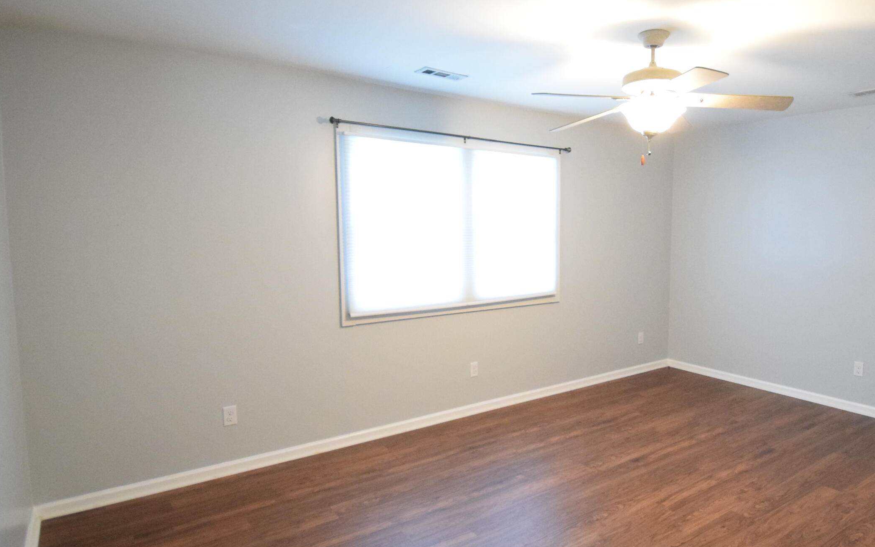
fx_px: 525
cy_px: 278
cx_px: 518
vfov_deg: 55.1
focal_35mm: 22
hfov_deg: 78.9
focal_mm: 10
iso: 5600
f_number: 3.5
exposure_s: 1/160
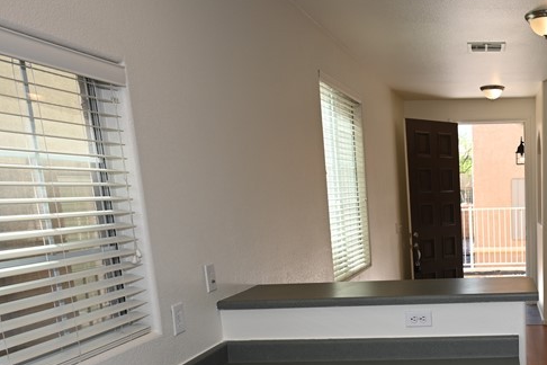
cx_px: 502
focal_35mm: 38
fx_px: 577
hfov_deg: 45.5
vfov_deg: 34.0
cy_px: 292
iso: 200
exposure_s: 1/125
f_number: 5.6
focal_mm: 17
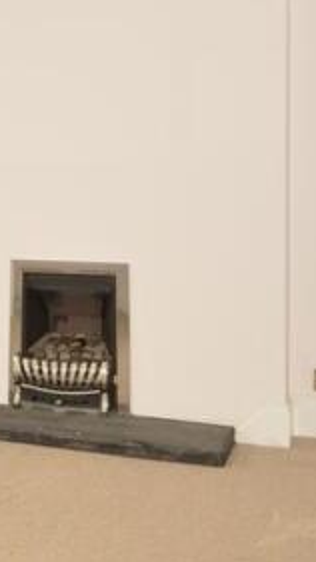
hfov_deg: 16.5
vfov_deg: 31.6
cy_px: 177
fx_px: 983
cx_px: -166
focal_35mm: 66
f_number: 16
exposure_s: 1/200
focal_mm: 18
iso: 1600
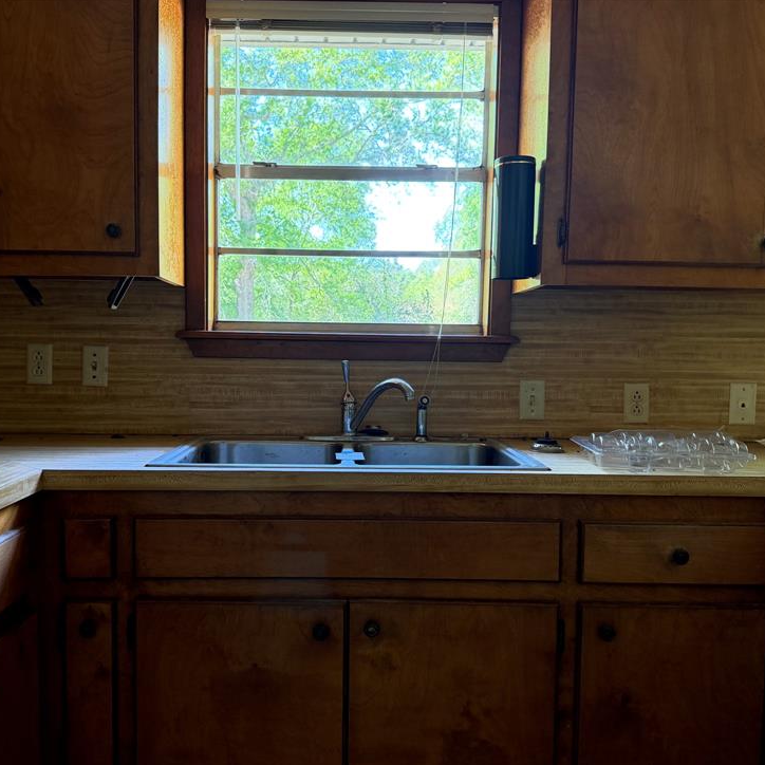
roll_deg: -1.4
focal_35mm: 30
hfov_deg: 53.9
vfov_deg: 54.0
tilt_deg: -4.2
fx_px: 750
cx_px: 341
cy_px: 399
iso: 200
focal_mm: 6.76
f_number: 1.78
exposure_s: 1/67
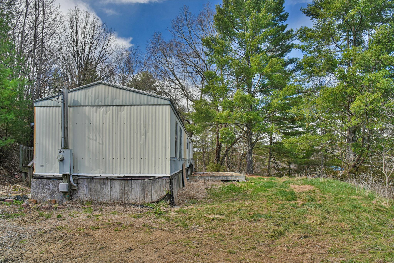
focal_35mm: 24
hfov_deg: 73.7
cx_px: 197
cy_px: 132
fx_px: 263
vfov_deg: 53.1
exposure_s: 1/400
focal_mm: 24
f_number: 10
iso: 1600
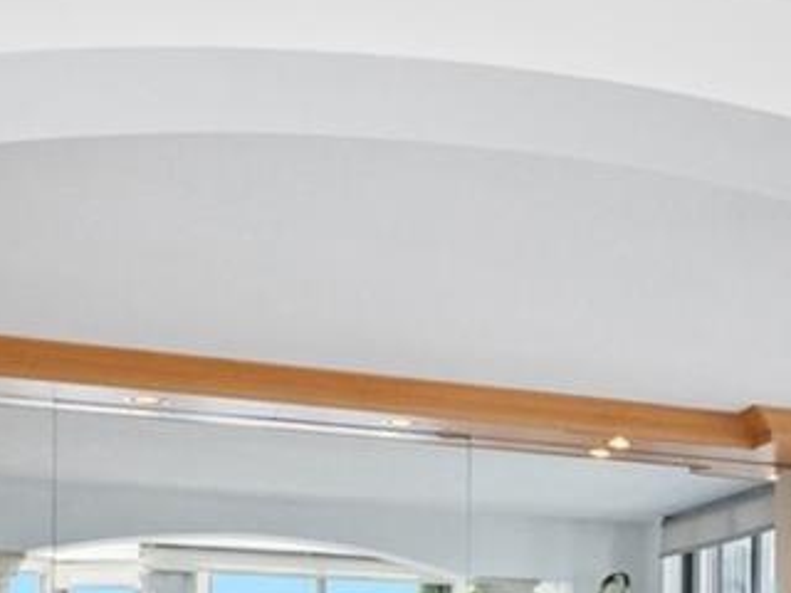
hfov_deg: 16.5
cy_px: 767
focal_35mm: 77
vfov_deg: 17.9
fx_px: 1760
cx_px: 1720
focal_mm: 16
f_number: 8
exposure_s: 1/40
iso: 200
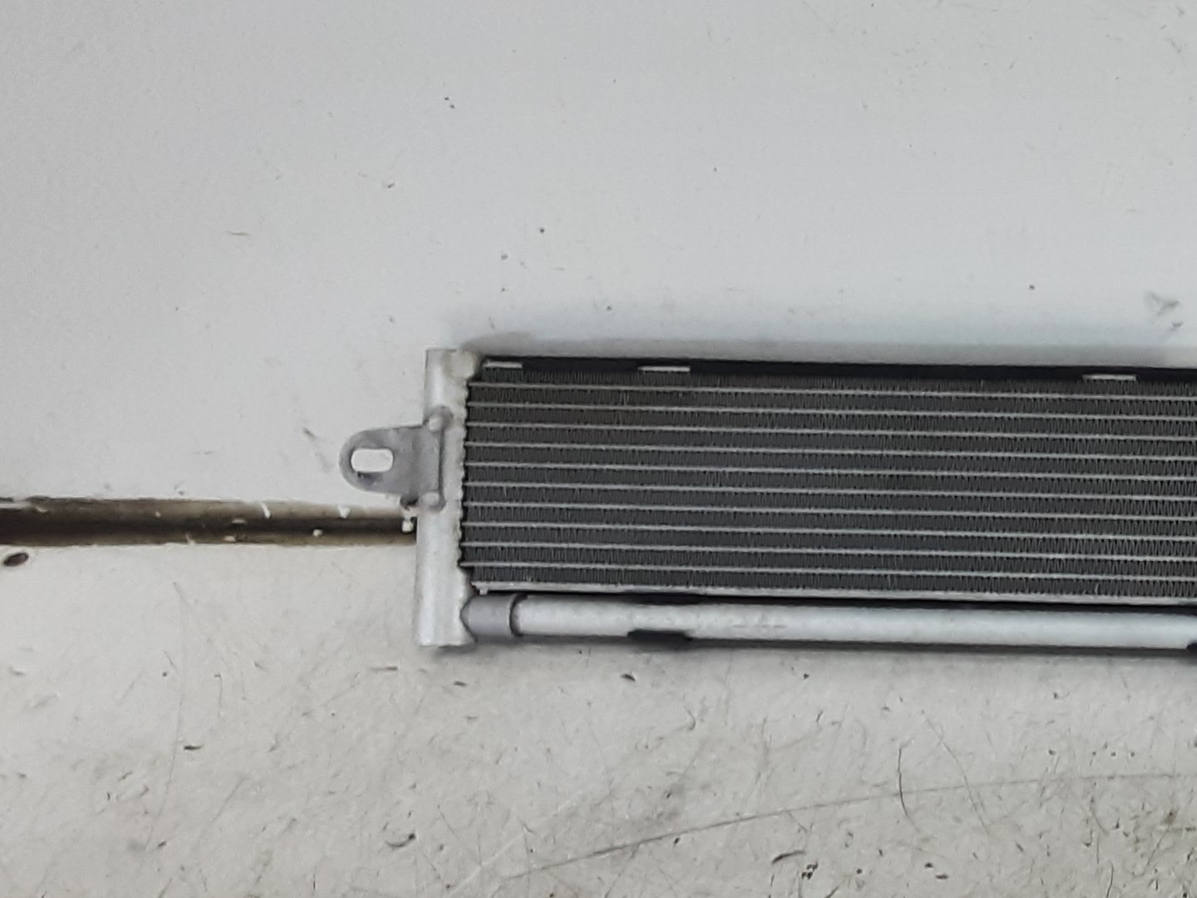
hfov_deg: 28.0
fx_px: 2144
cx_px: 1366
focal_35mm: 62
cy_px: 441
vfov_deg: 23.7
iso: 125
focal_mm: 2.91
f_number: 1.9
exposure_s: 1/50
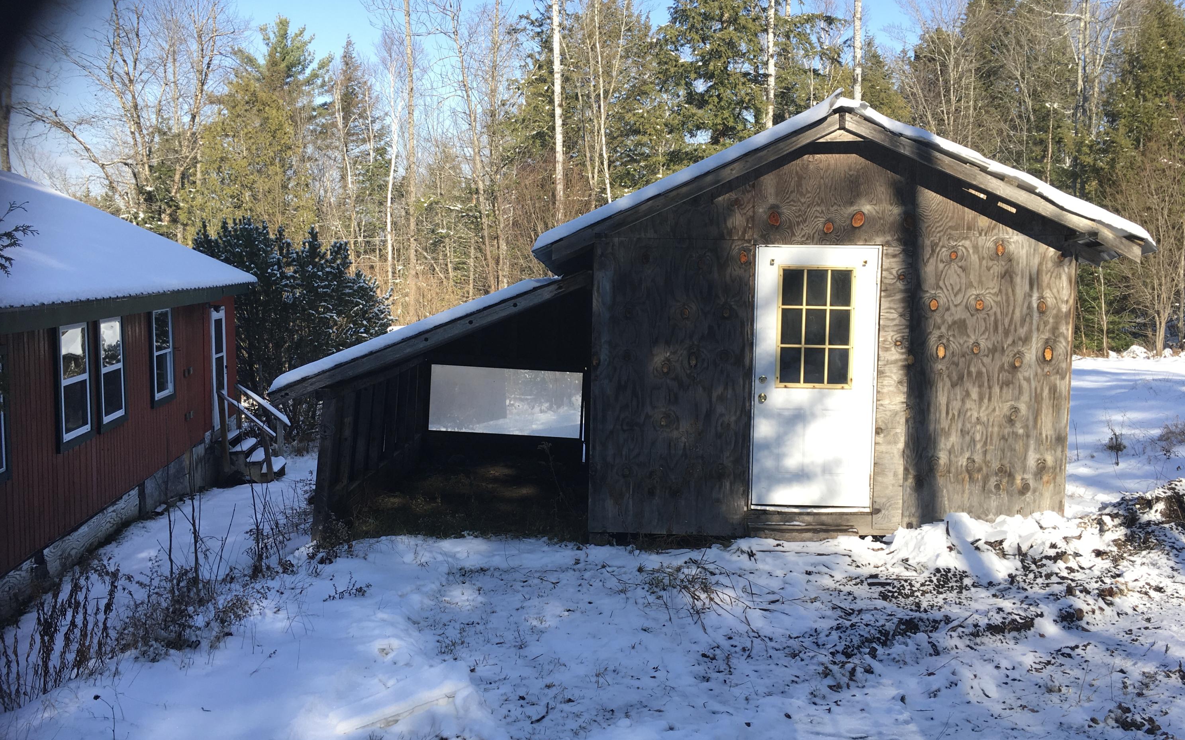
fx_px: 1001
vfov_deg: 40.6
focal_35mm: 31
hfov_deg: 61.2
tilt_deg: -3.9
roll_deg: +0.5
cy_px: 356
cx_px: 591
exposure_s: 1/561
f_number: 2.2
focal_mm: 4.15
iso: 25
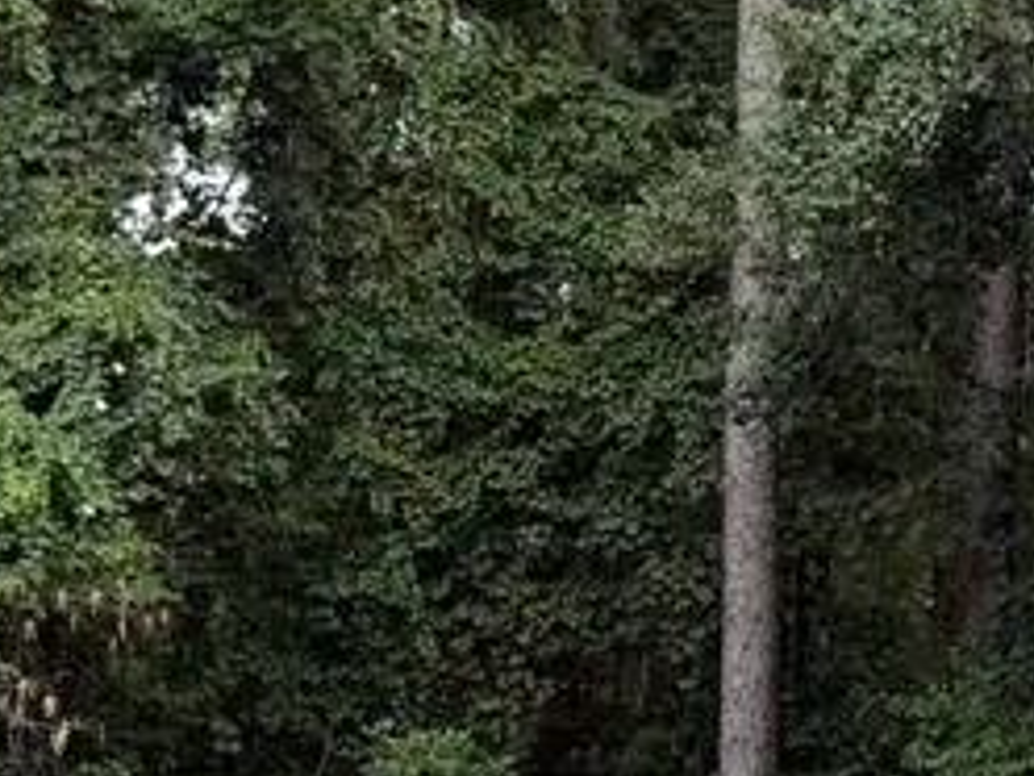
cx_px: 1872
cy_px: 551
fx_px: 2957
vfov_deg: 14.9
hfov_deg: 16.5
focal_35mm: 99
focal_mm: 6.76
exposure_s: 1/708
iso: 80
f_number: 1.78
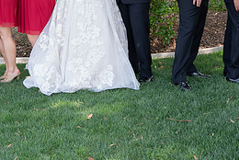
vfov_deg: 20.5
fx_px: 425
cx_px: 126
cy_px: -4
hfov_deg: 31.4
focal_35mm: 64
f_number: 8
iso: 500
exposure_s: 1/60
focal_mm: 25
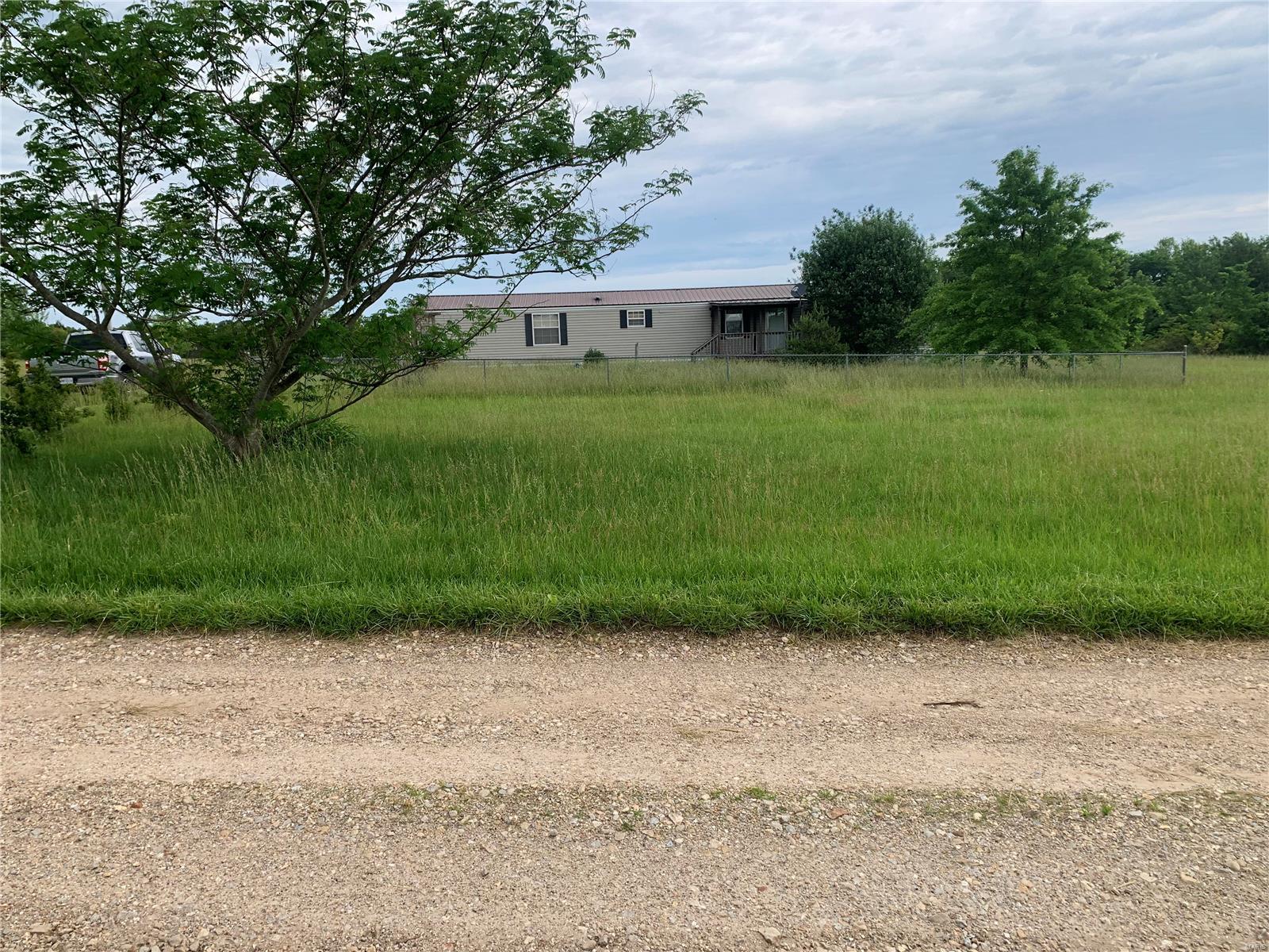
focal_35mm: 26
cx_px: 634
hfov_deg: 67.3
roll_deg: +2.4
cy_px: 476
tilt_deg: -7.2
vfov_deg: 53.1
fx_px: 953
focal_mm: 4.25
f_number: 1.8
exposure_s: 1/829
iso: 25
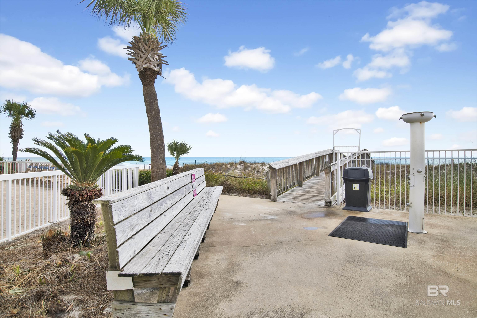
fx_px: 238
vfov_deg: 67.4
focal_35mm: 18
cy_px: 159
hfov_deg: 90.0
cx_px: 238
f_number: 11
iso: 200
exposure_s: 1/160
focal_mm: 18
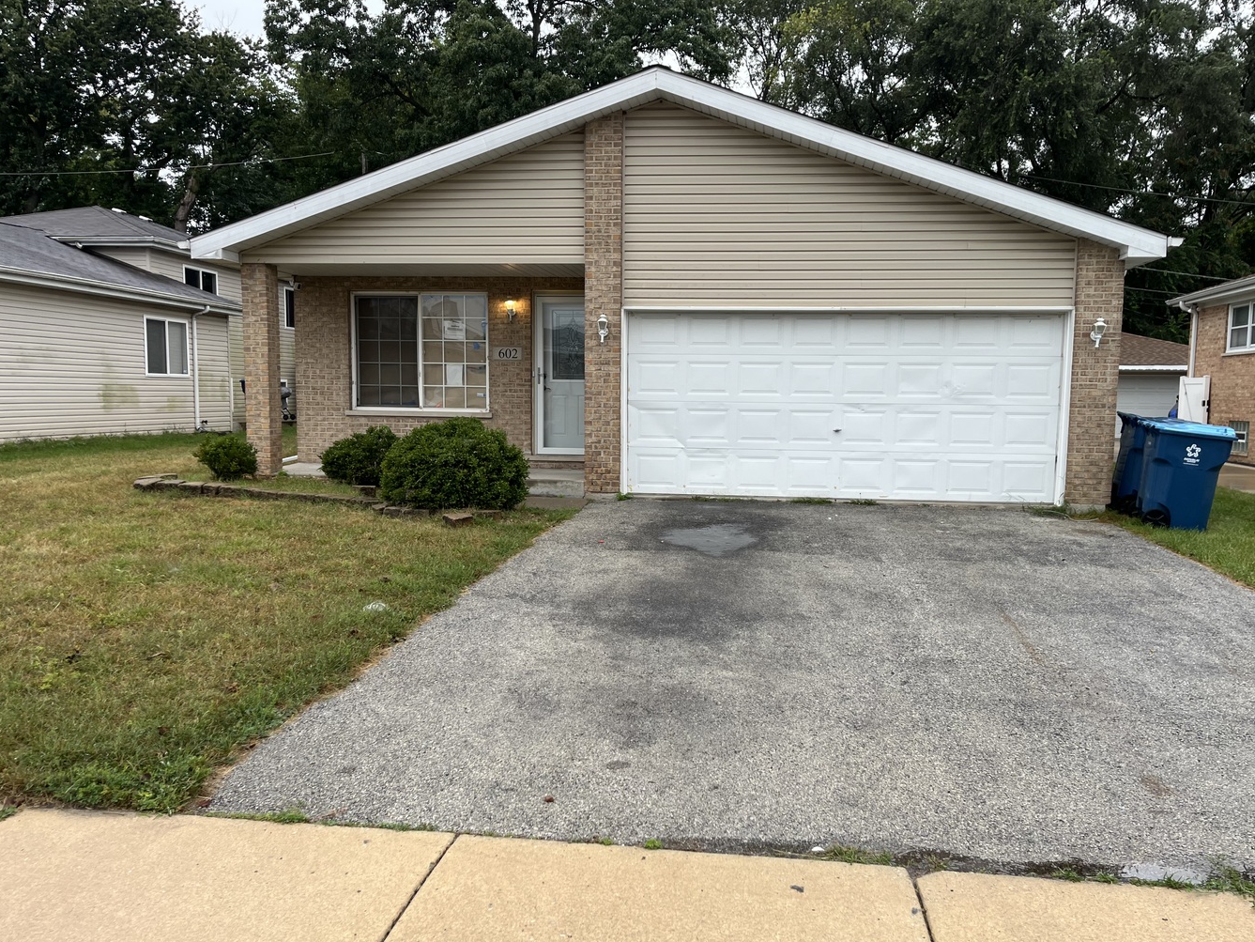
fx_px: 1015
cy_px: 494
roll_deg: -0.7
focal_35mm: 28
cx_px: 673
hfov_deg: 63.4
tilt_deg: -5.0
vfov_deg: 49.7
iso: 40
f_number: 1.6
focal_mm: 5.1
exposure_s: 1/122
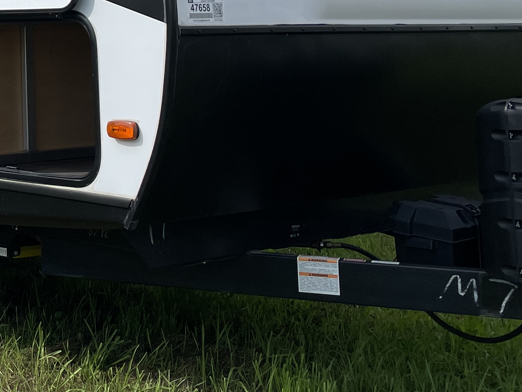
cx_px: -121
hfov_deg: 22.1
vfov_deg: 17.4
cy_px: -67
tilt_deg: +3.9
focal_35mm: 81
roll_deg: +2.2
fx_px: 1222
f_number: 1.6
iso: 32
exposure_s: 1/4831
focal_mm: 4.2
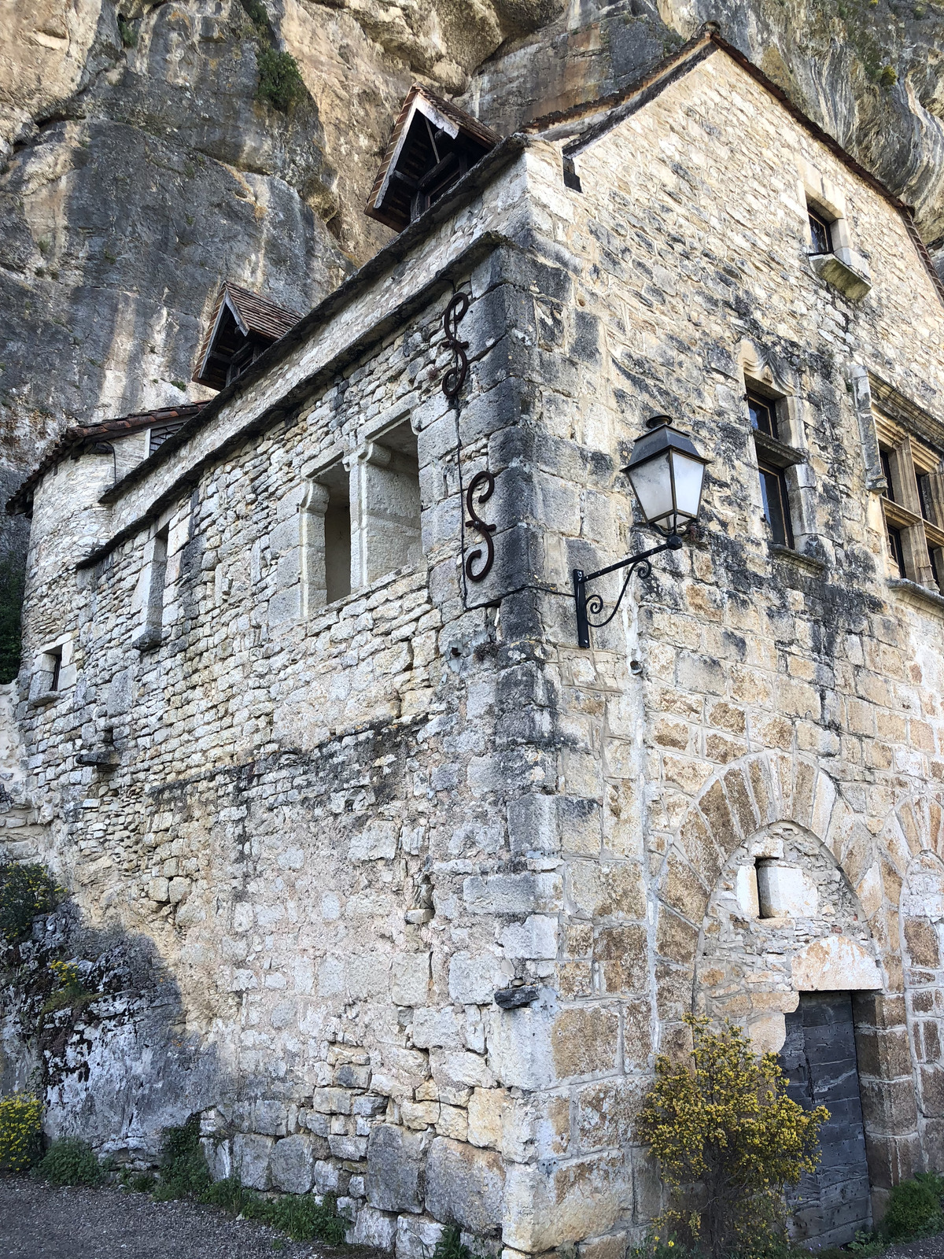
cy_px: 630
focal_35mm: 28
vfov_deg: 63.4
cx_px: 472
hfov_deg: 49.7
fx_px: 1018
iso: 20
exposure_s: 1/159
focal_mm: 4
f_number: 1.8
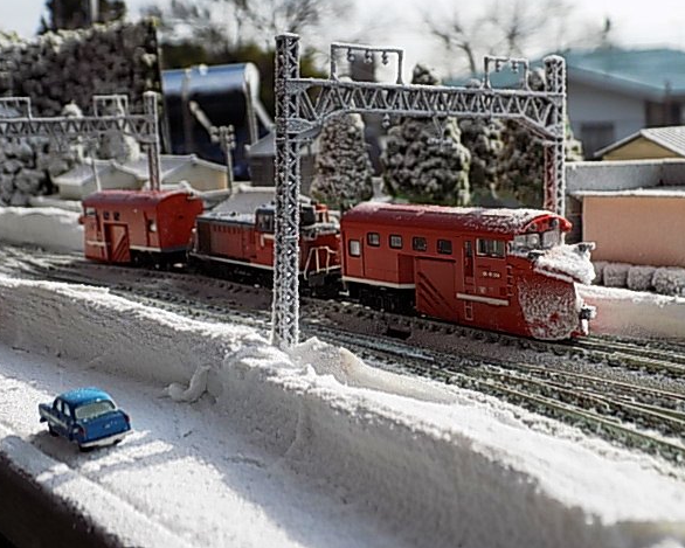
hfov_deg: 38.0
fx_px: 994
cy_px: 269
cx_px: 340
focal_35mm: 49
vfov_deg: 30.8
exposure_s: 1/1000
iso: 80
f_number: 3.7
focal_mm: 8.1
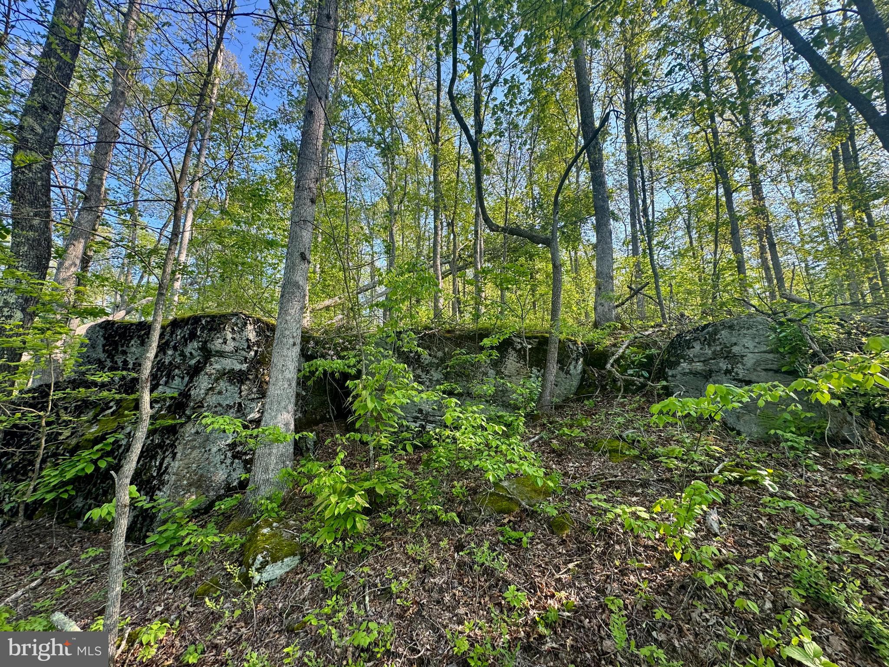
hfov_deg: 102.1
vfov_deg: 85.7
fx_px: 360
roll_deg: -0.8
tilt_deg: +14.8
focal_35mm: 14
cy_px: 334
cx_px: 444
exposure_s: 1/181
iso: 40
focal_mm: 2.22
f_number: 2.2
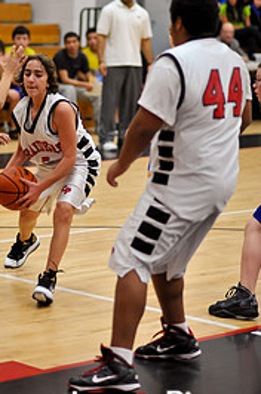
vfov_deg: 14.3
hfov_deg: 9.4
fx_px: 1574
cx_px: 41
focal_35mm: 144
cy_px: 136
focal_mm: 85
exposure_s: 1/500
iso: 1250
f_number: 2
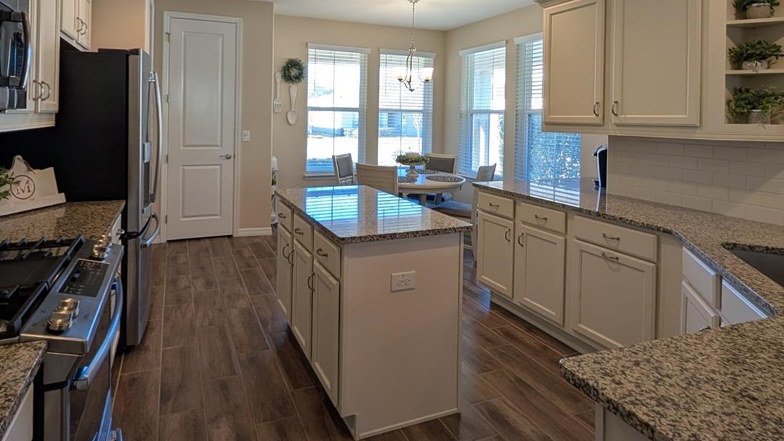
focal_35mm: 19
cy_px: 116
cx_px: 330
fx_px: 395
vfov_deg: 55.8
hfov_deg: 88.8
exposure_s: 1/123
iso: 77
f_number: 1.7
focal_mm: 2.02
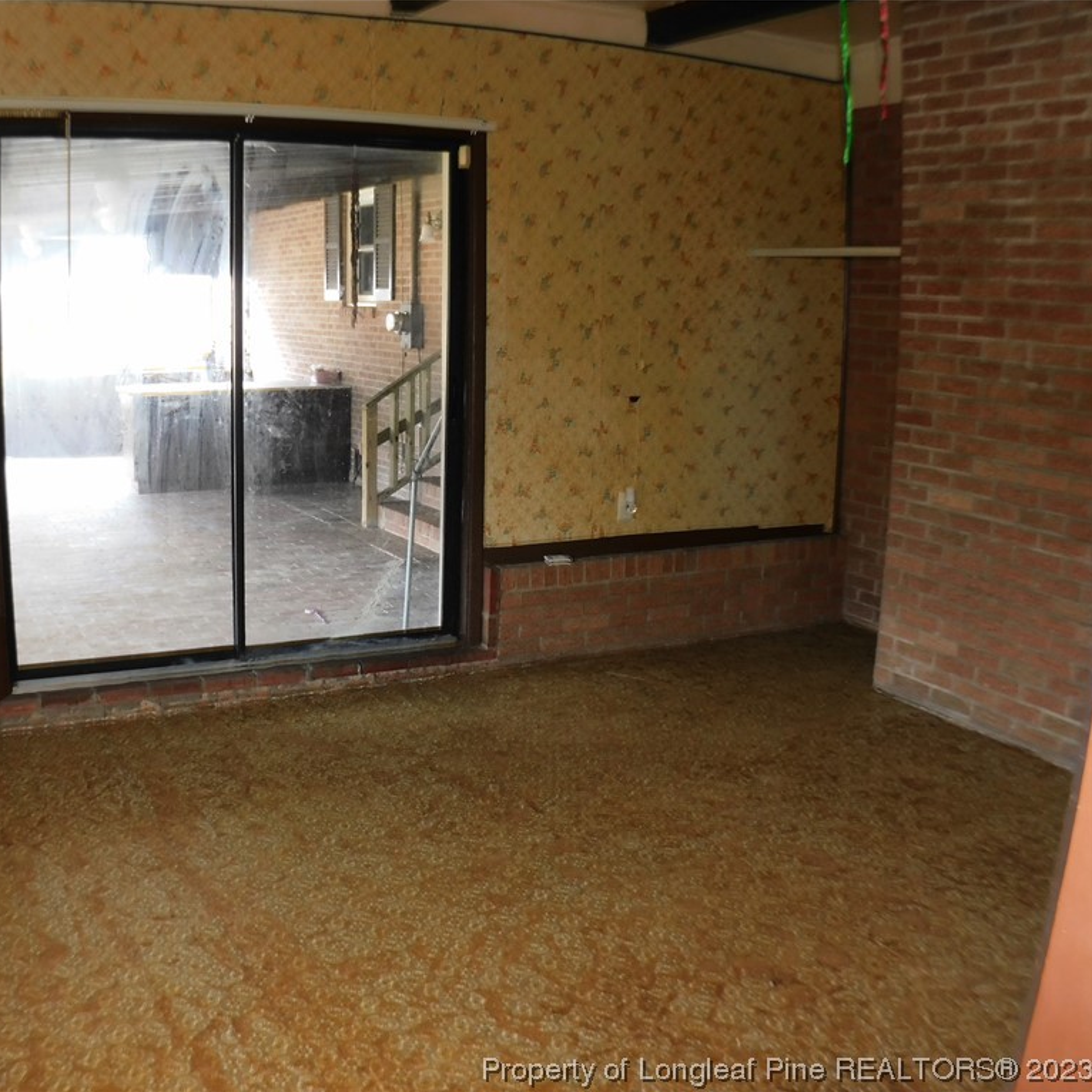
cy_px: 546
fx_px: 2320
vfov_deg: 26.5
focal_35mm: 65
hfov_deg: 26.4
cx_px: 371
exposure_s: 1/30
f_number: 4
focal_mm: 9.9
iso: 125
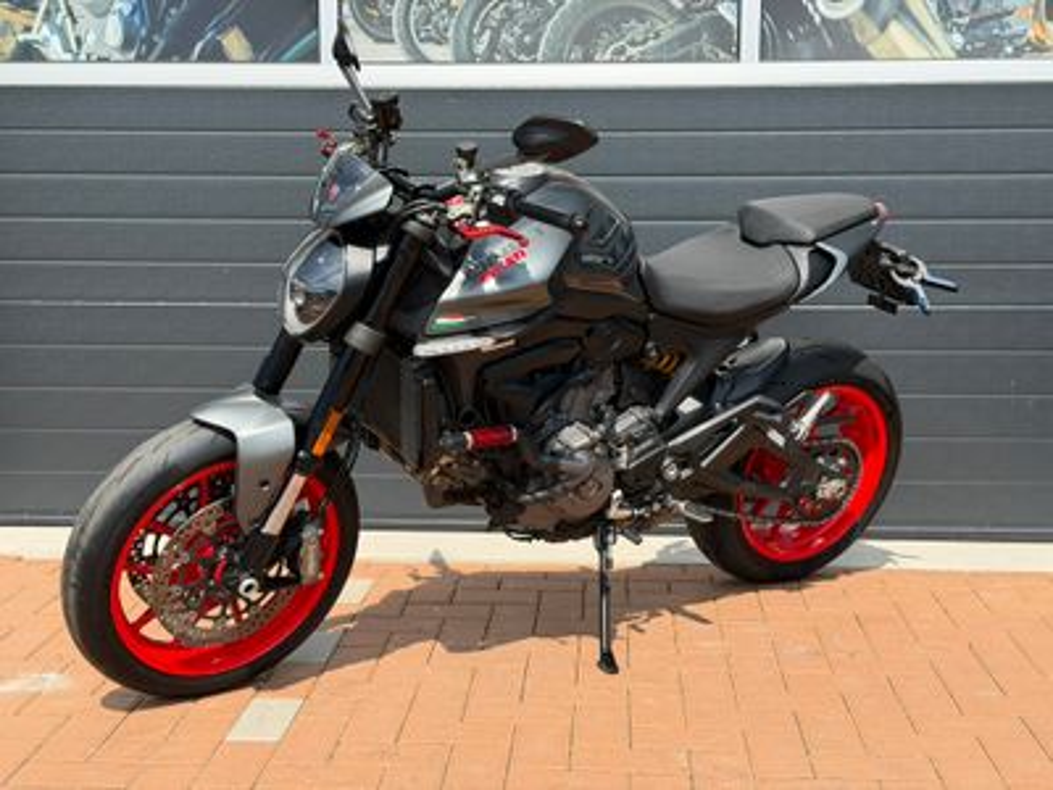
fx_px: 1460
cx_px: 526
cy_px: 395
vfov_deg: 30.3
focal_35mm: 48
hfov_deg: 39.7
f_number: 1.78
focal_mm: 6.76
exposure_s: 1/3378
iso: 100
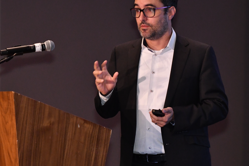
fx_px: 2619
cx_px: 138
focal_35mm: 379
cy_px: 72
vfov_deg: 3.6
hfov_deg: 5.4
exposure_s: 1/125
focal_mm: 175
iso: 2500
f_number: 4
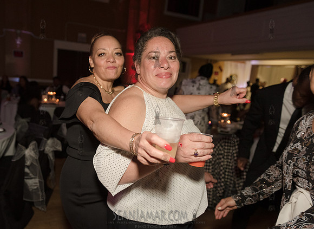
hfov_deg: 57.9
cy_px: 129
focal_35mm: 31
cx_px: 120
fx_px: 280
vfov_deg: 44.3
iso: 2000
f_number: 3.5
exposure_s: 1/250
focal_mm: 26
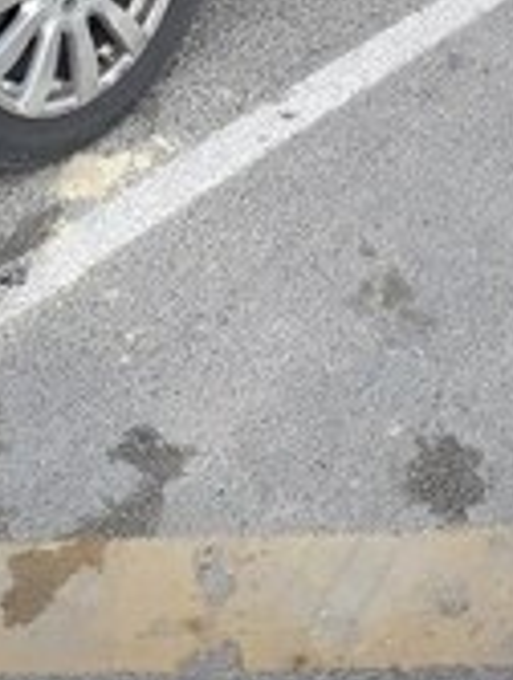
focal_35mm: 80
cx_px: 204
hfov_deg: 18.5
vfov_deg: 21.1
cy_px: -305
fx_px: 1575
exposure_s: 1/121
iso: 40
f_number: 1.9
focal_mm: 3.6
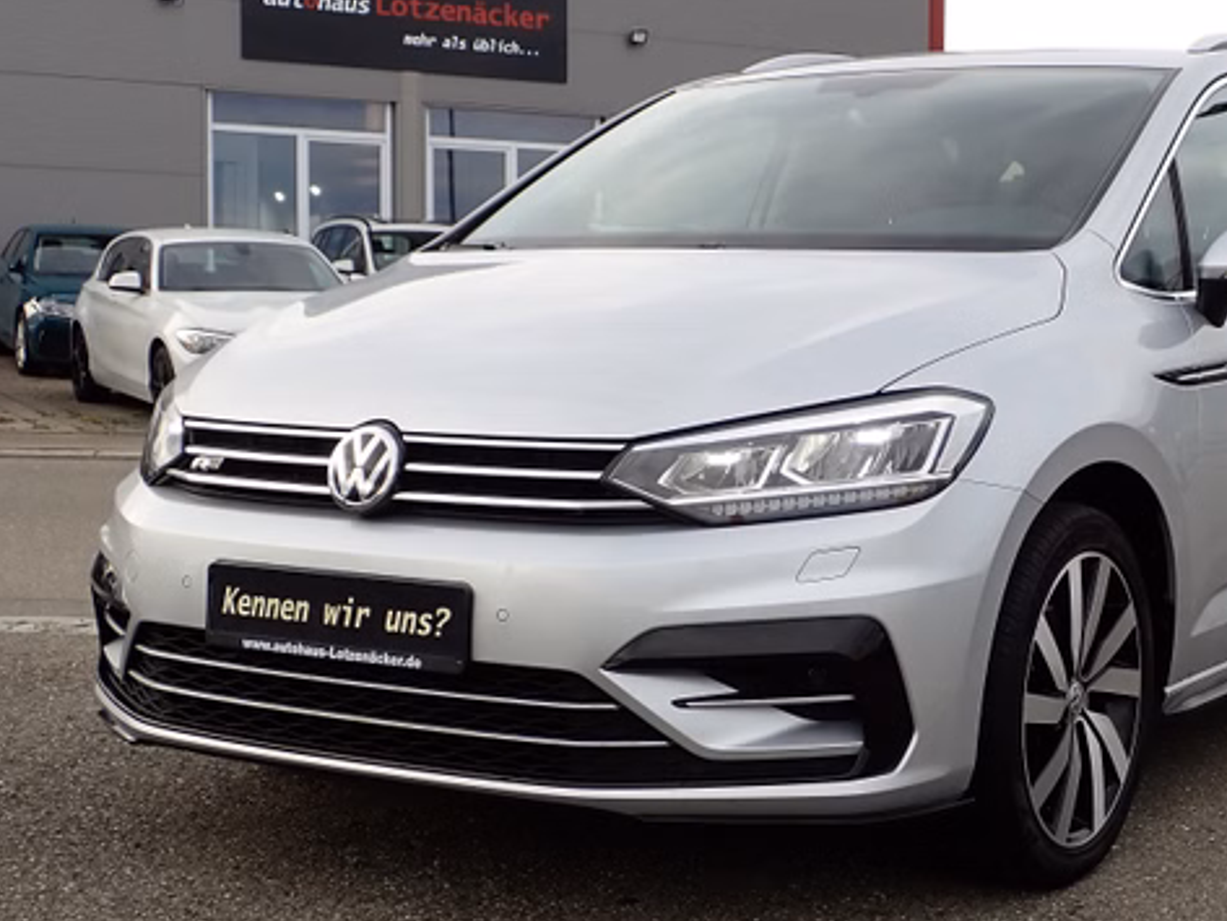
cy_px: 463
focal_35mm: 61
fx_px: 2162
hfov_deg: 31.3
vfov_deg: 24.0
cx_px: 871
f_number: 3.5
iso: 100
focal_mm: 6.37
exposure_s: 1/160
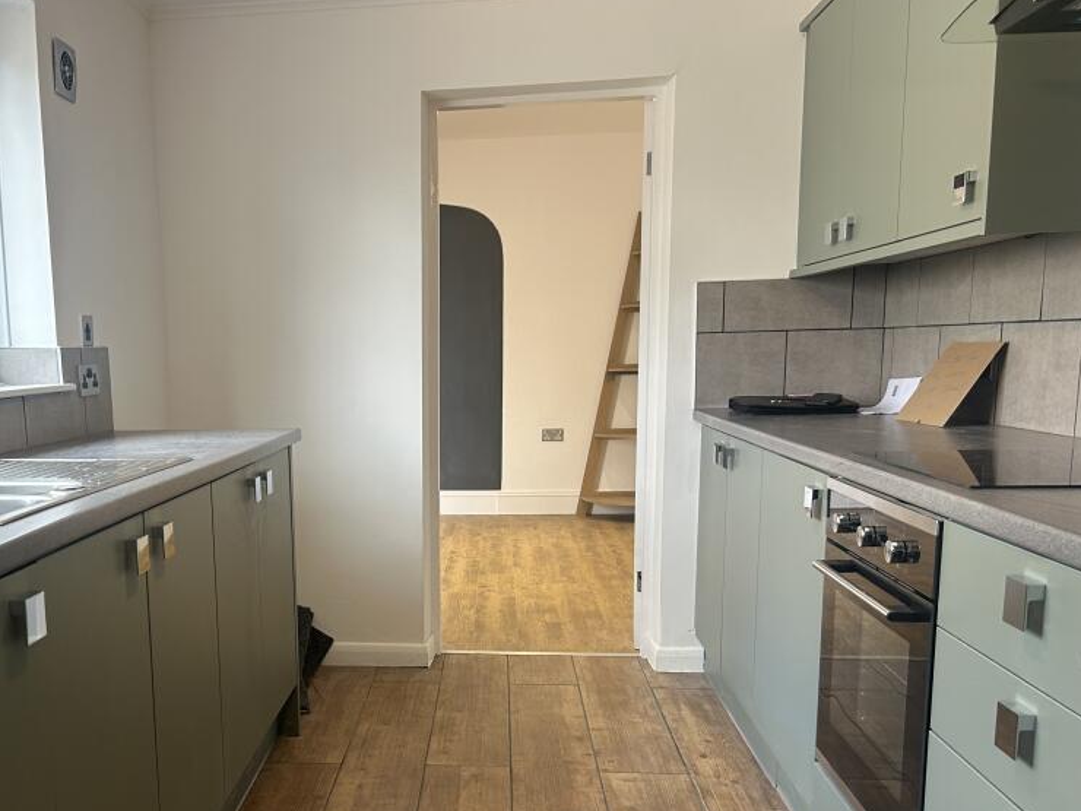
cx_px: 349
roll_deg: +2.3
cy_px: 547
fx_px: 1124
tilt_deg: -10.3
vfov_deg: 39.2
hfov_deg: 50.3
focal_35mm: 36
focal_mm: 5.7
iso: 100
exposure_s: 1/100
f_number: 1.5
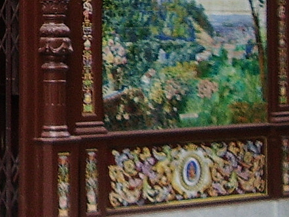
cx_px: -94
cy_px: -46
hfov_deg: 11.8
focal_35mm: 162
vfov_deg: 9.1
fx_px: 1353
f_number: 2.6
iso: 100
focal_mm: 5.8
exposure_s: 1/80
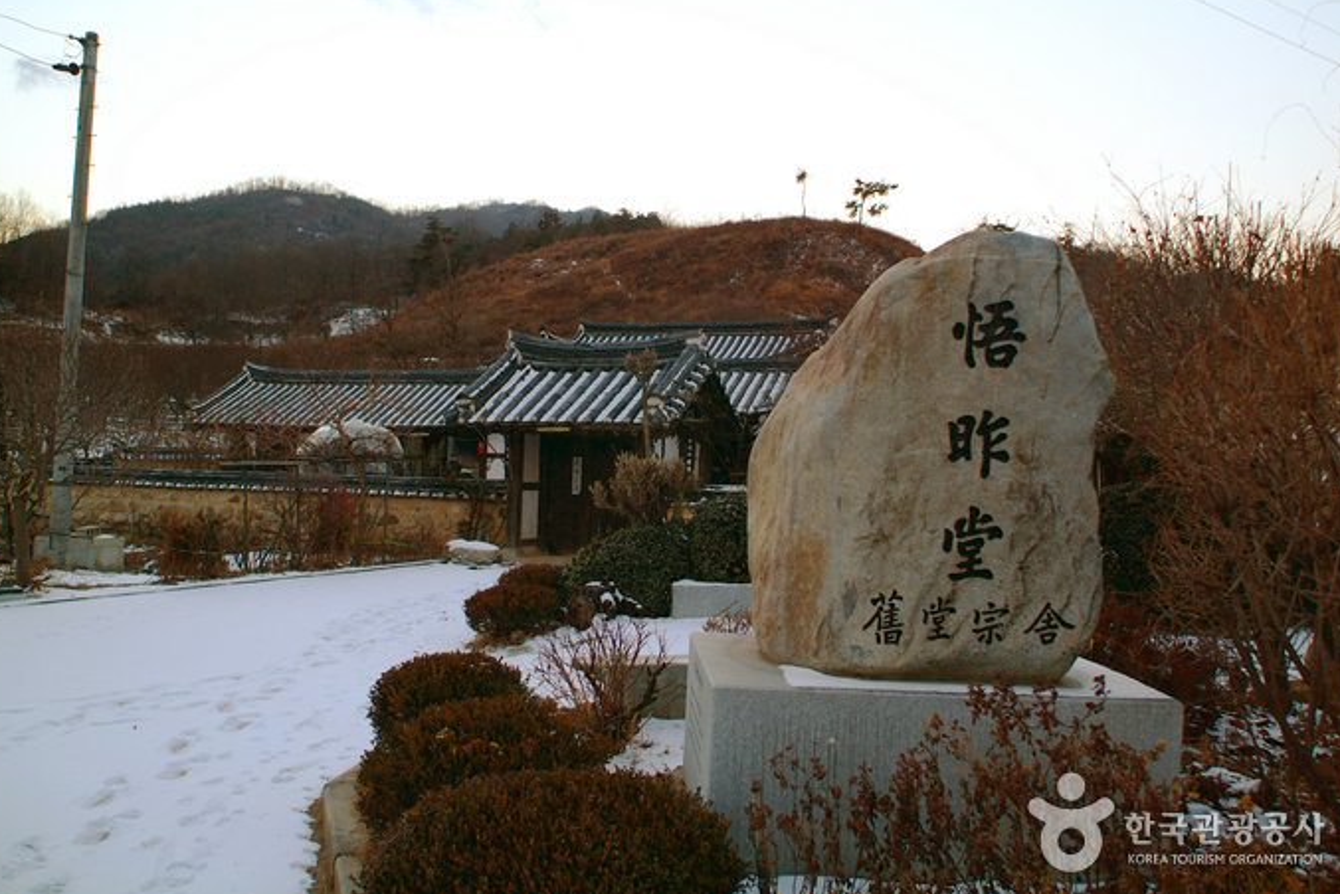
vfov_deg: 42.4
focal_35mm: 31
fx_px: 1154
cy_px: 437
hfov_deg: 60.3
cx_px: 662
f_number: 4
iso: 100
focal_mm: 20
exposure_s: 1/45
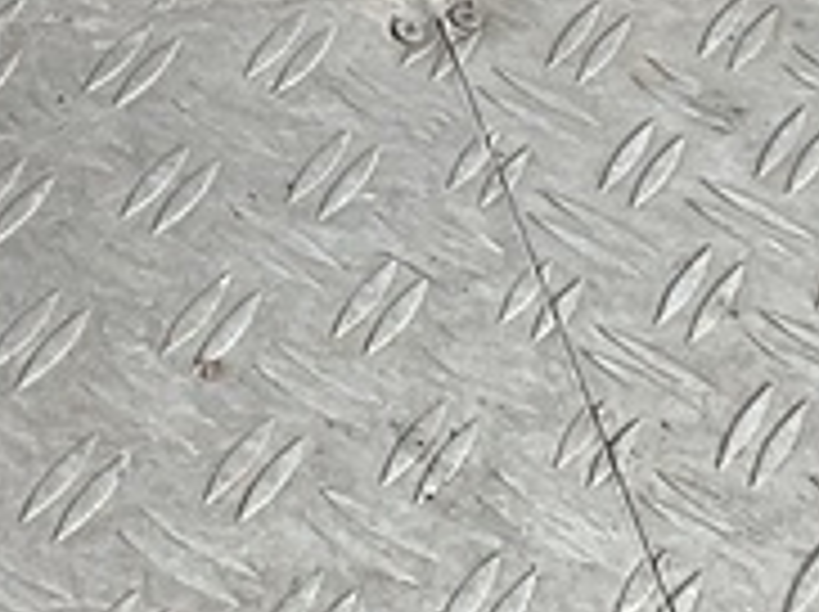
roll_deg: -11.3
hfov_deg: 12.3
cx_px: 274
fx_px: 3804
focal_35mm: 161
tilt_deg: -36.7
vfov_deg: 8.8
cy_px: -490
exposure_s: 1/120
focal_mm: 3
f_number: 1.8
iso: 25
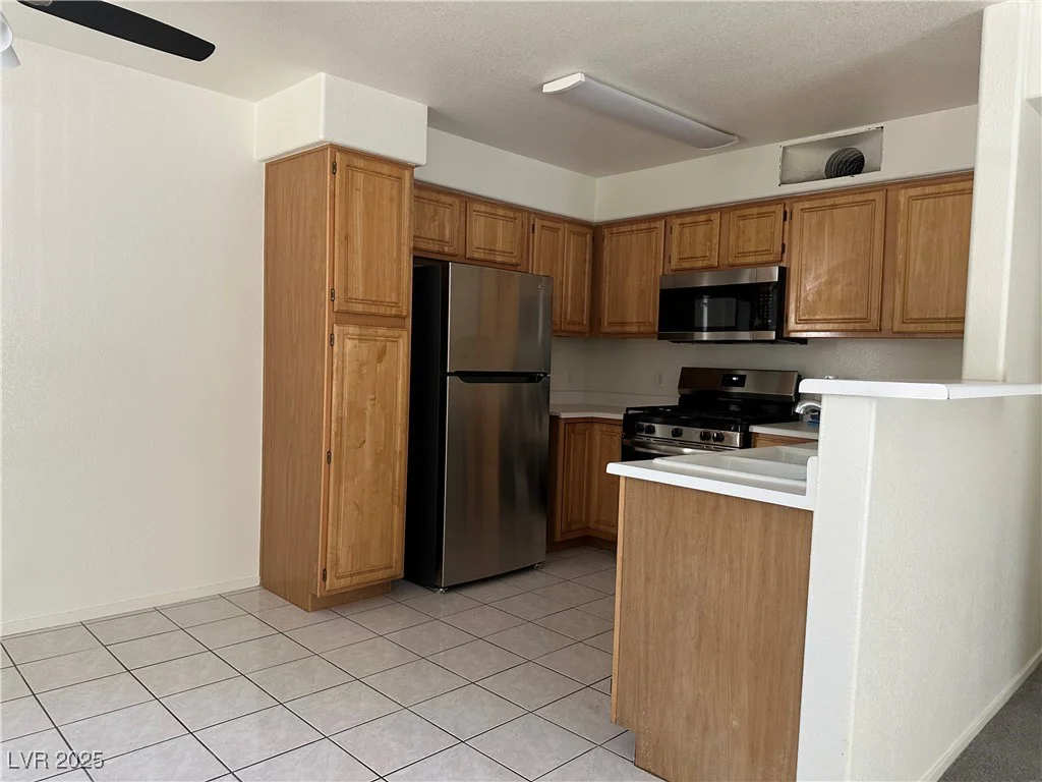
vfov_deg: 56.8
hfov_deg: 71.6
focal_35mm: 24
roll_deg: -2.5
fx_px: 722
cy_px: 391
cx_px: 521
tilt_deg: -2.7
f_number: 1.78
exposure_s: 1/69
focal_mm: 6.86
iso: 250
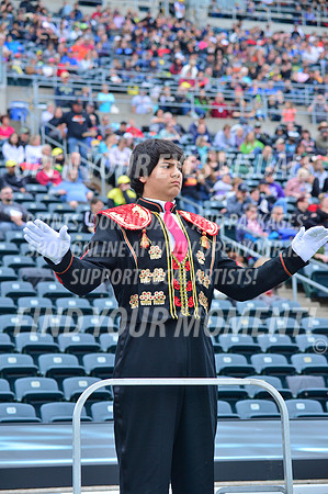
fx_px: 1507
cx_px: 164
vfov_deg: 18.6
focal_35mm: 110
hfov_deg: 12.4
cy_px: 247
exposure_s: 1/400
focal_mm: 110
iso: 200
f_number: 5.6
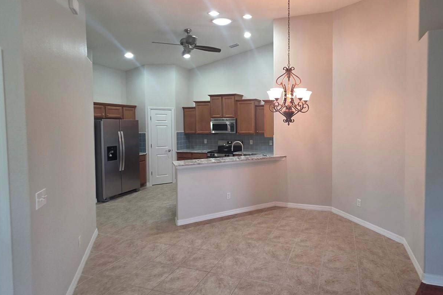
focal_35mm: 18
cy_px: 135
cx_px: 279
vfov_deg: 67.2
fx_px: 221
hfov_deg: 88.1
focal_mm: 2.2
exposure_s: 1/60
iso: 200
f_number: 1.9
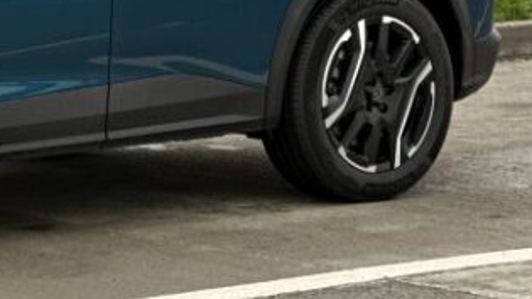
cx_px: -106
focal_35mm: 273
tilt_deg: -3.9
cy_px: 3
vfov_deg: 4.4
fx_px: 3850
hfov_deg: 7.8
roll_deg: +0.2
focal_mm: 9
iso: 100
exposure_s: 1/121
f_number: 2.8
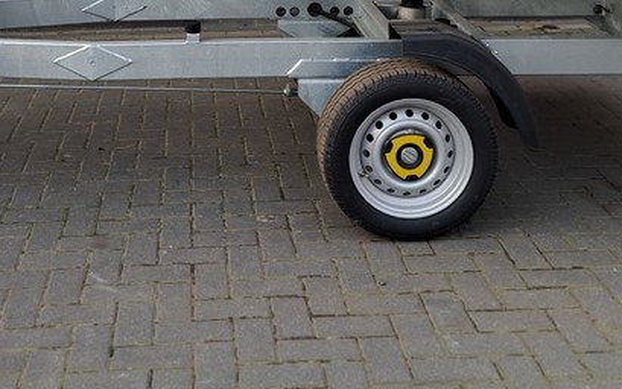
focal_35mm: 56
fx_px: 950
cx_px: 221
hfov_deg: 36.0
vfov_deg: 21.4
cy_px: -83
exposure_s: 1/50
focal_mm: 5.23
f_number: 1.8
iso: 50
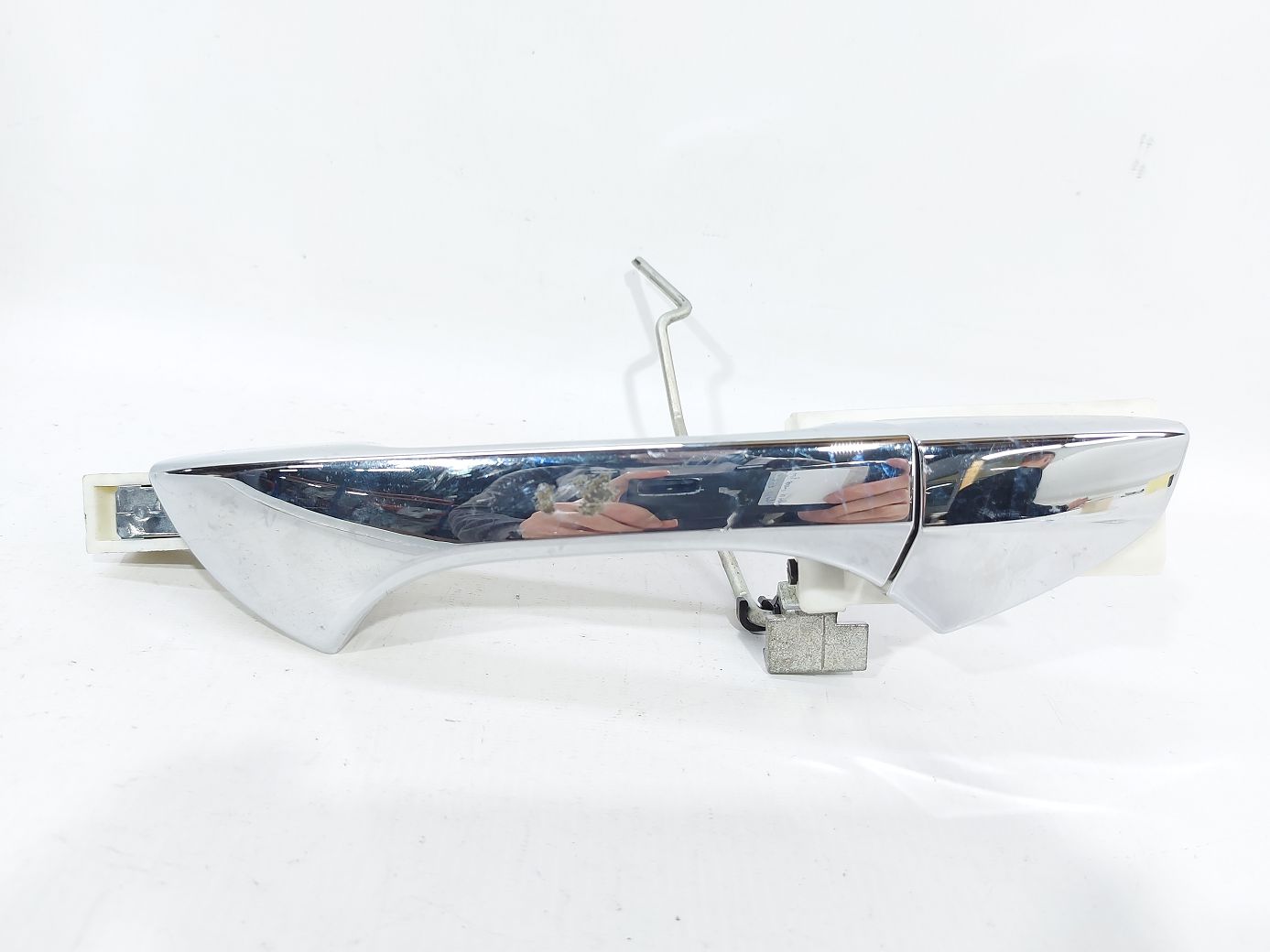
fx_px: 880
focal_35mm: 24
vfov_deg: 56.8
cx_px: 635
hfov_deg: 71.6
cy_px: 476
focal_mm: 5.23
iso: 100
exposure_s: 1/50
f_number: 1.8
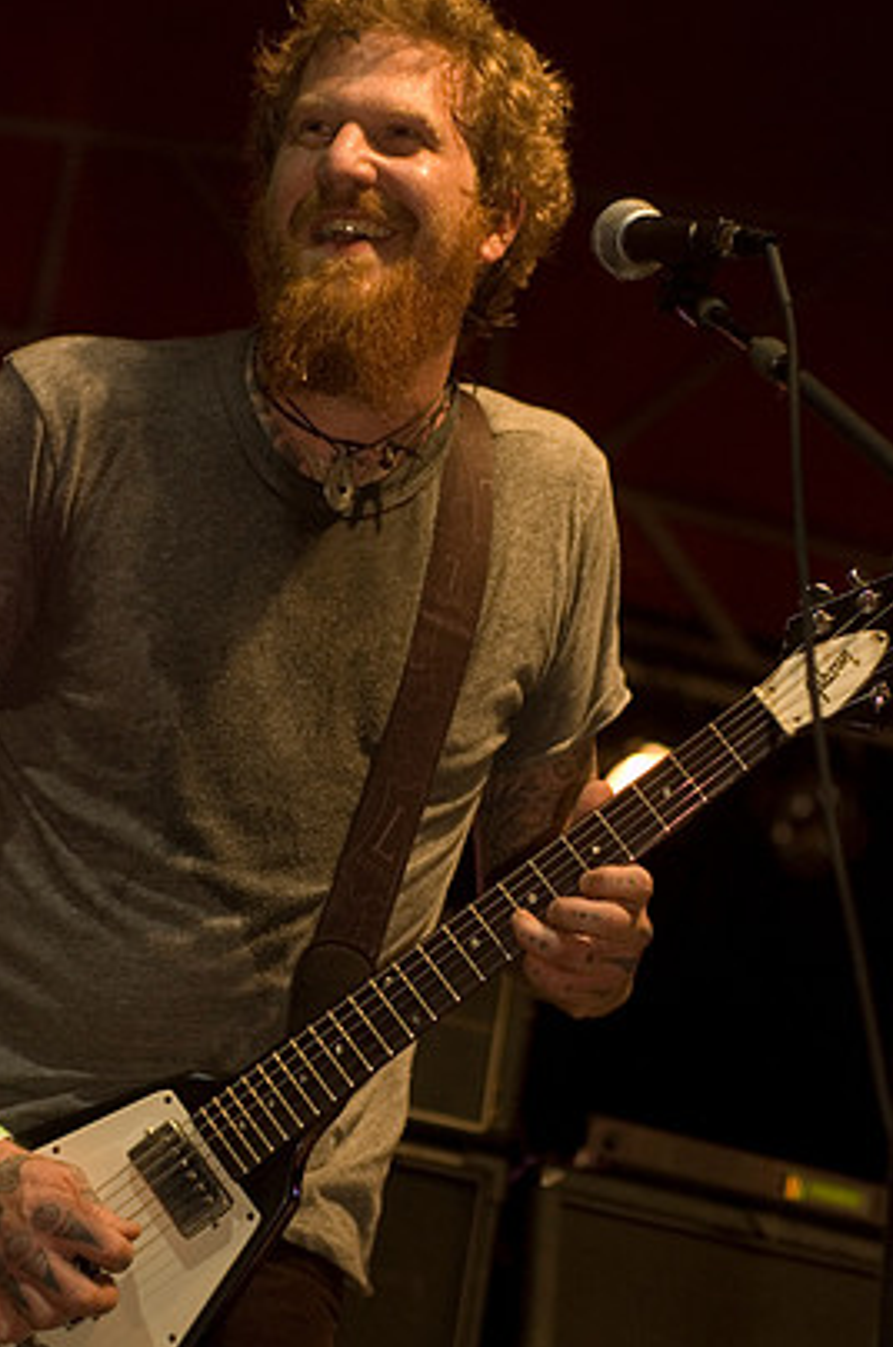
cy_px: 660
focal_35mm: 117
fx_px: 4368
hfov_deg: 11.7
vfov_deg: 17.5
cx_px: 405
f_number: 3.2
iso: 800
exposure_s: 1/160
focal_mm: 70
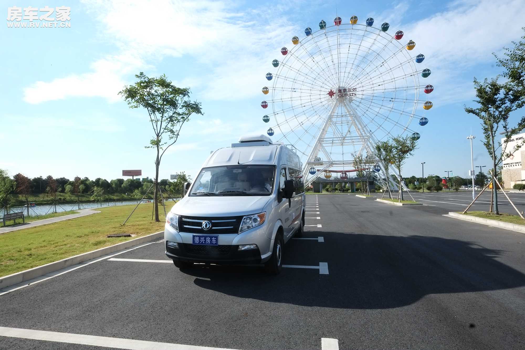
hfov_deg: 90.0
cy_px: 175
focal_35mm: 18
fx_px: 262
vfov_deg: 67.4
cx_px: 262
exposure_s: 1/38
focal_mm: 12
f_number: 22
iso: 200
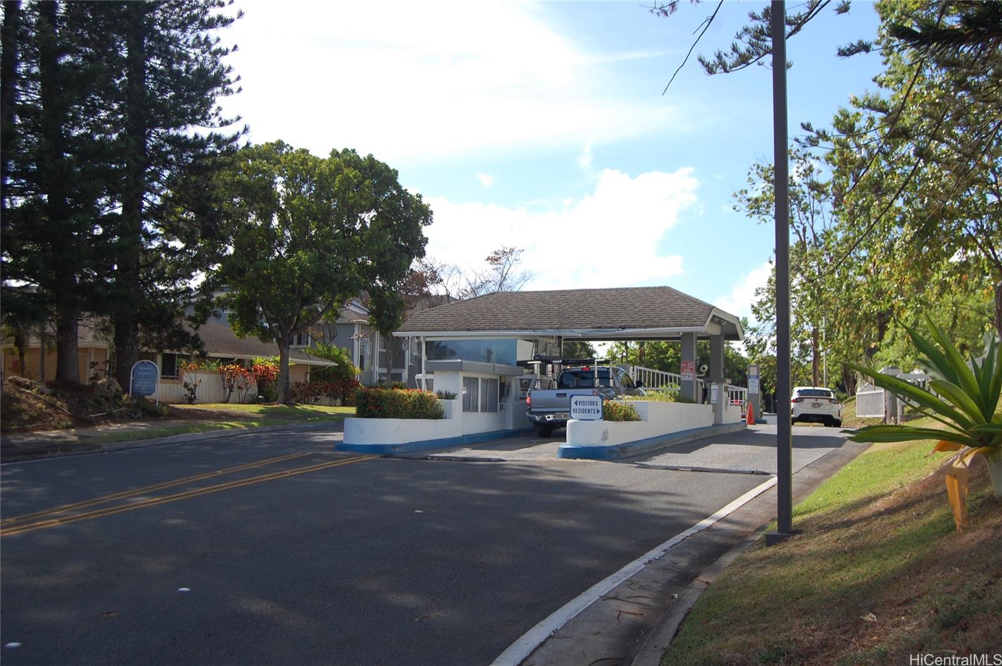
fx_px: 1084
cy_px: 333
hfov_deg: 49.6
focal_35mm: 39
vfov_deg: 34.1
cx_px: 501
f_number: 6.3
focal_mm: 26
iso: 200
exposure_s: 1/160
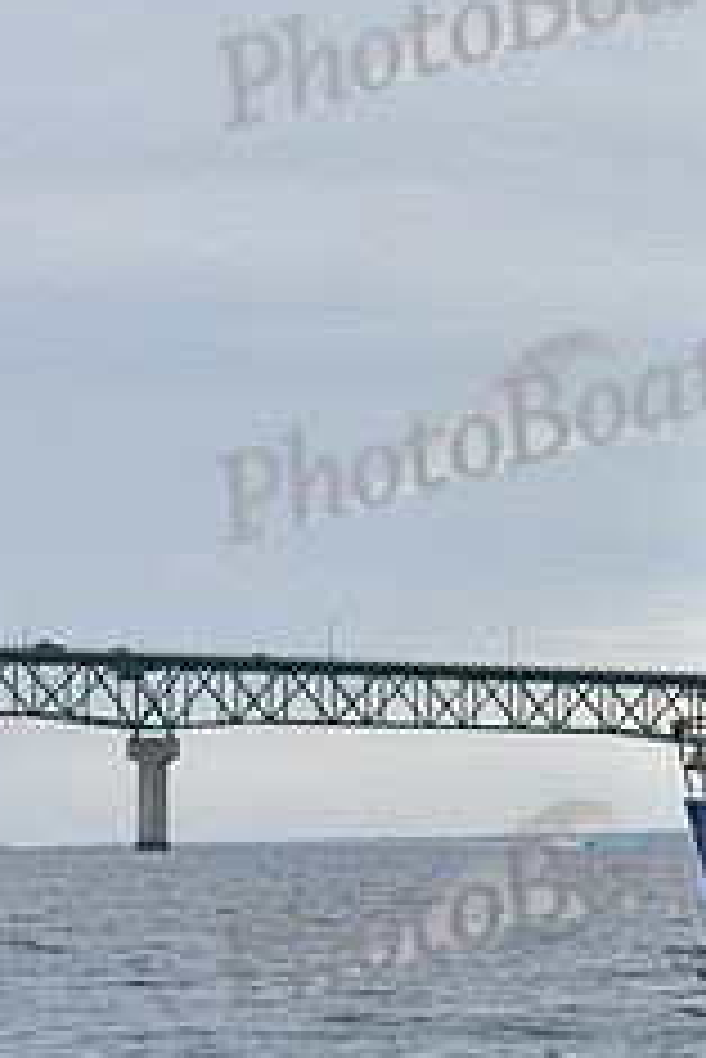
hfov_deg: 6.4
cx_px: 1088
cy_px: 597
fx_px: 6227
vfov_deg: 9.7
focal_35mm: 212
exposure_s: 1/800
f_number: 4.5
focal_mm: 86
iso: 250
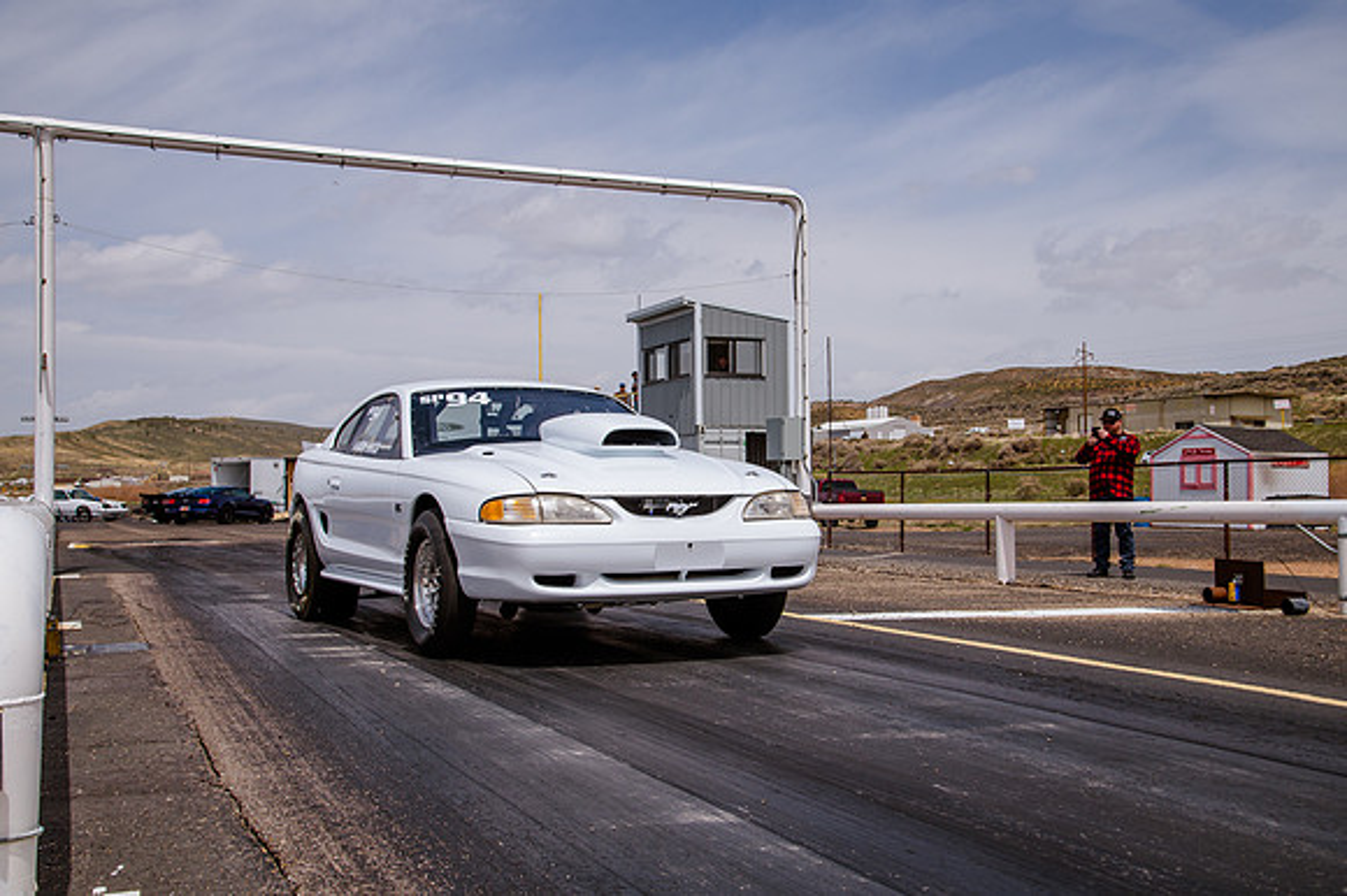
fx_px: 1496
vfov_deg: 33.4
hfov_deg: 48.5
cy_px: 448
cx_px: 674
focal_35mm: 40
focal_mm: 40
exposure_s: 1/500
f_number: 10
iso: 200
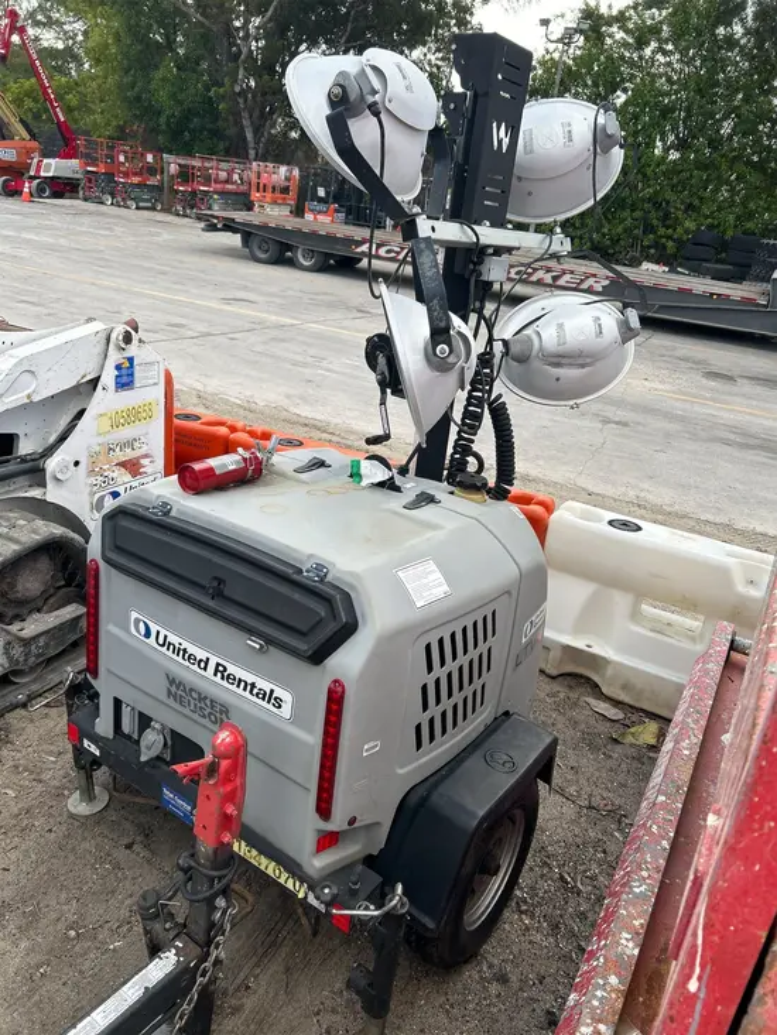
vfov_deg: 67.3
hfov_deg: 53.1
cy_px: 518
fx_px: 778
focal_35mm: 26
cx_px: 388
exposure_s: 1/1183
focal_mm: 5.7
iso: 50
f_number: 1.5
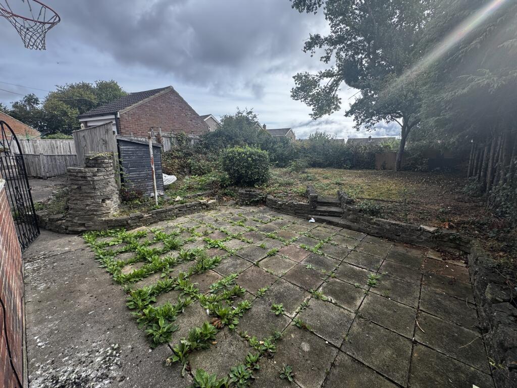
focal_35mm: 14
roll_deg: +0.7
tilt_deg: -12.1
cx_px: 258
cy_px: 194
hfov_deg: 102.1
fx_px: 209
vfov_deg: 85.7
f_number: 2.2
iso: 40
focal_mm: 2.22
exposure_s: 1/332
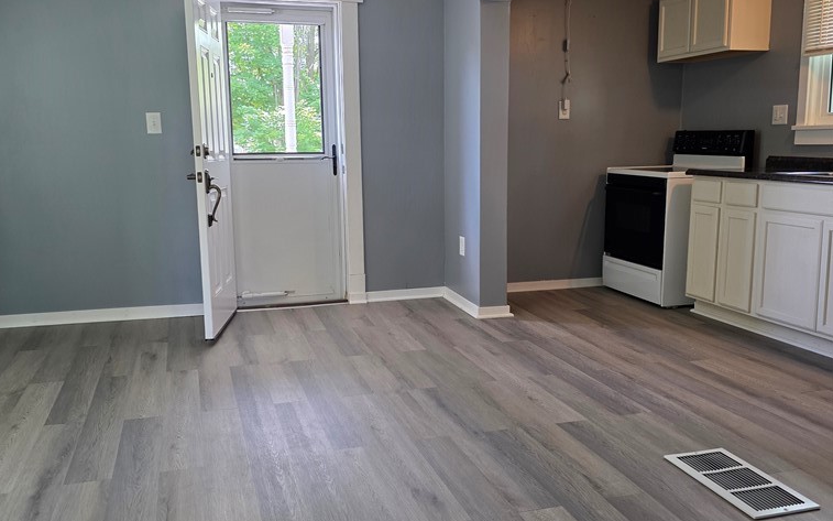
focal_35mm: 33
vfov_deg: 38.3
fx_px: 749
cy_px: 247
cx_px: 414
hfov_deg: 58.1
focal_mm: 6.3
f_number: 1.7
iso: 125
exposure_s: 1/120
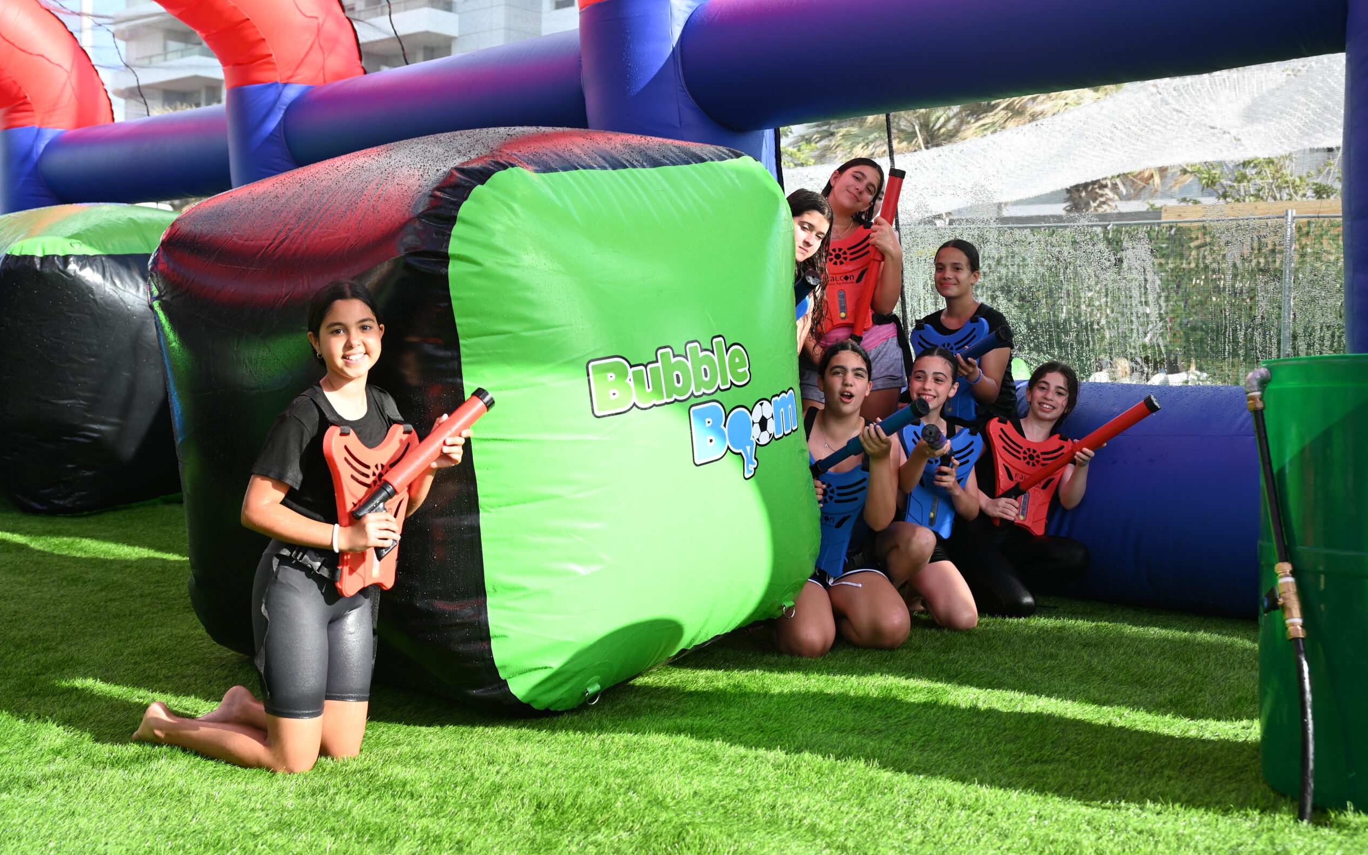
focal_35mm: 39
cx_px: 686
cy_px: 399
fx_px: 1454
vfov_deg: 32.8
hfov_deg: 50.4
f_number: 5
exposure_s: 1/100
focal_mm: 38
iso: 100
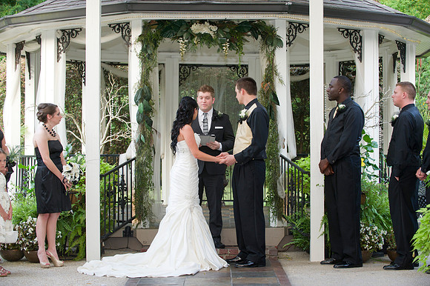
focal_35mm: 82
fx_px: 979
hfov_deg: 24.8
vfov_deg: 16.6
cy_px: 143
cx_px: 215
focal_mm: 82
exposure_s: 1/125
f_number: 4
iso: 800
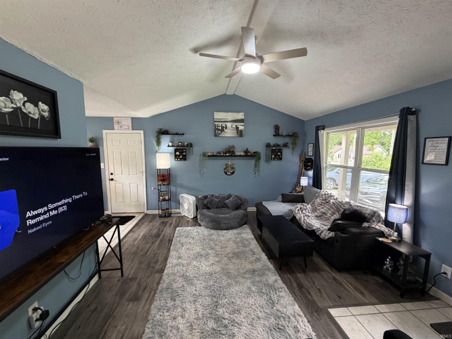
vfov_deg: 85.7
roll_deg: +0.1
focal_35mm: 14
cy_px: 170
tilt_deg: -5.5
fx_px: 183
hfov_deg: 102.1
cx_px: 226
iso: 320
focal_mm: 2.22
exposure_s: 1/60
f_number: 2.2
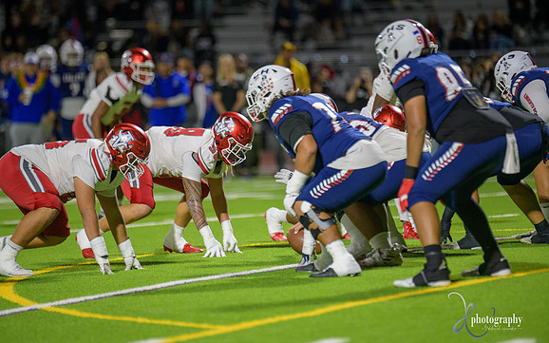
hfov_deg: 6.8
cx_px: 274
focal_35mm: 307
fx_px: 4592
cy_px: 178
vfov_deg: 4.3
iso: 1250
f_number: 2.8
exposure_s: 1/250
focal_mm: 300
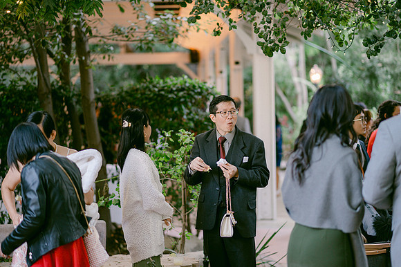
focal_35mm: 85
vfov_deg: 16.1
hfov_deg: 23.9
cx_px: 200
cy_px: 134
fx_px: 946
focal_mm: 85
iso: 640
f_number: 1.8
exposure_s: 1/100
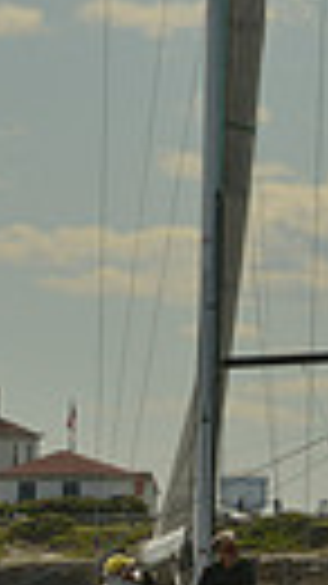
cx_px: 166
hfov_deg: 1.3
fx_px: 14460
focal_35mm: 934
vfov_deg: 2.3
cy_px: 646
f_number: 10
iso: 400
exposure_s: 1/1250
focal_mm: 200
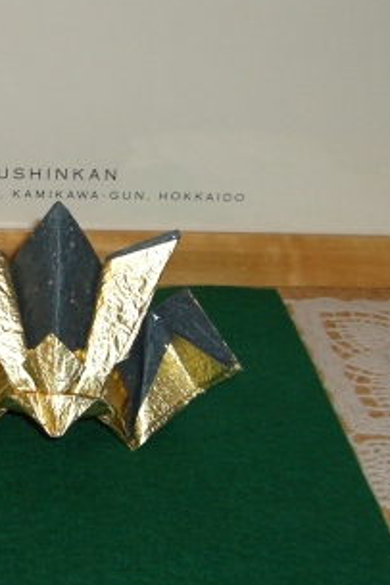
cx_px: 19
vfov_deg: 24.5
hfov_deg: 16.2
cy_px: 328
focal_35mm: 83
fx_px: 1350
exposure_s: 1/60
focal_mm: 6.2
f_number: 2.7
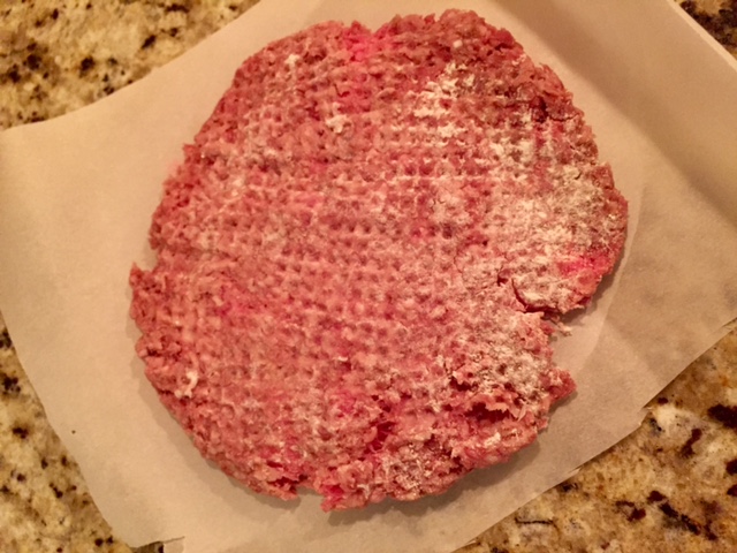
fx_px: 617
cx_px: 368
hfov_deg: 61.7
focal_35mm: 29
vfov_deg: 48.2
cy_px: 276
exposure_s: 1/15
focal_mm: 4.15
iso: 250
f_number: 2.2
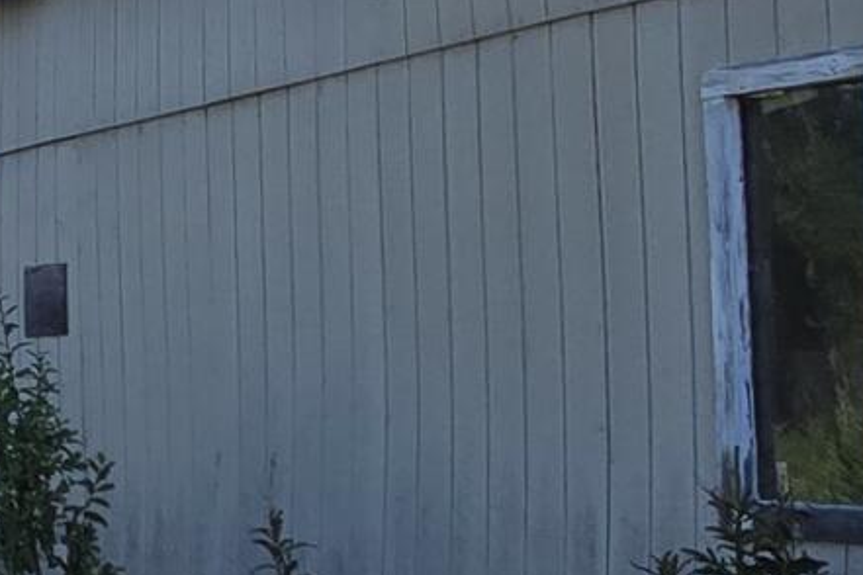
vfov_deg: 14.9
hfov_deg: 20.1
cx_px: -286
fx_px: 2205
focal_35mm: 92
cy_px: 252
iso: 50
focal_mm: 2.2
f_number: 2.2
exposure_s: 1/1472
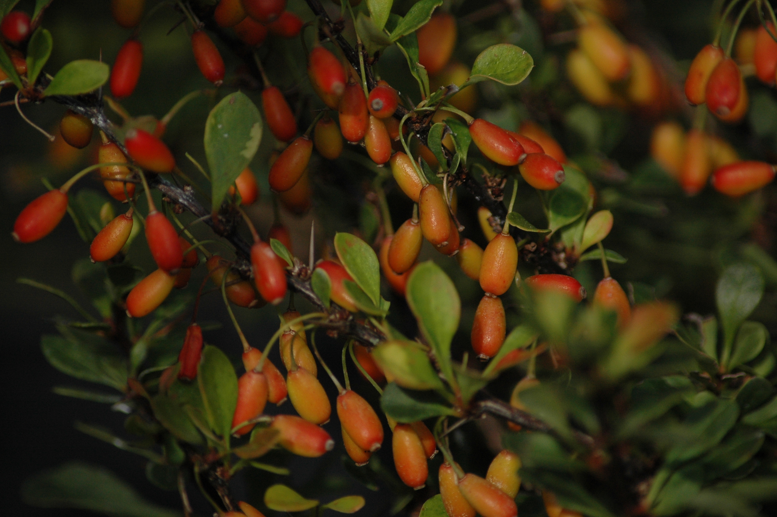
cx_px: 400
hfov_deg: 4.3
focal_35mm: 482
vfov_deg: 2.8
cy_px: 267
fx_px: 10394
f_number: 5.6
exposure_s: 1/1600
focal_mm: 300
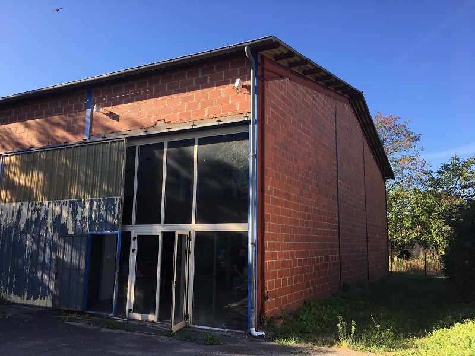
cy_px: 178
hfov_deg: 61.7
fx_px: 398
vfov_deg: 48.2
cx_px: 238
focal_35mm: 29
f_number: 2.2
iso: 25
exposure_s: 1/561
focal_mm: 4.15
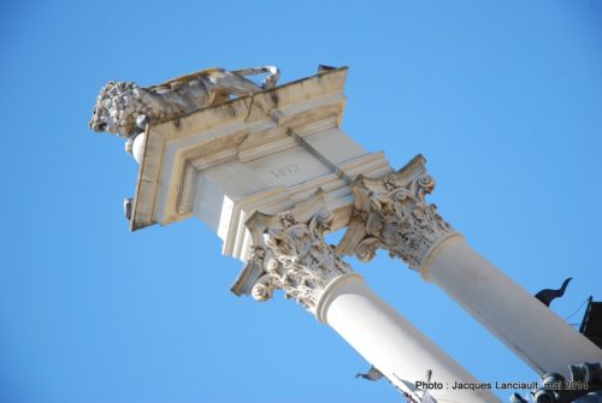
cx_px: 301
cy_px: 202
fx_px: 1758
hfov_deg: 19.4
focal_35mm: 105
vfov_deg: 13.1
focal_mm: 70
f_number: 5.6
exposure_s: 1/500
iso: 200
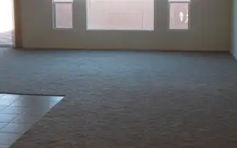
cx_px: 111
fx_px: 368
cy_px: 39
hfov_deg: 35.7
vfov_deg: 22.6
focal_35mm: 57
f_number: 3.8
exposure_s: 1/40
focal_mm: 7.7
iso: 125
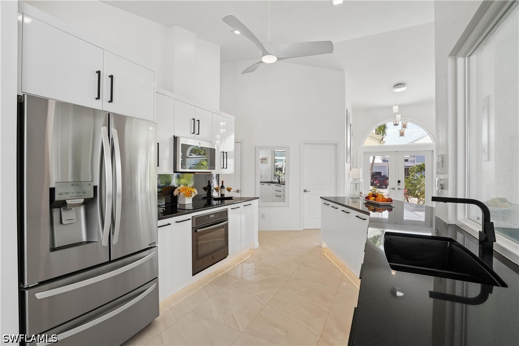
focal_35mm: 16
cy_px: 173
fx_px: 231
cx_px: 260
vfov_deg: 73.7
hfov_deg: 96.7
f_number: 8
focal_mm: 16
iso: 400
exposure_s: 1/30
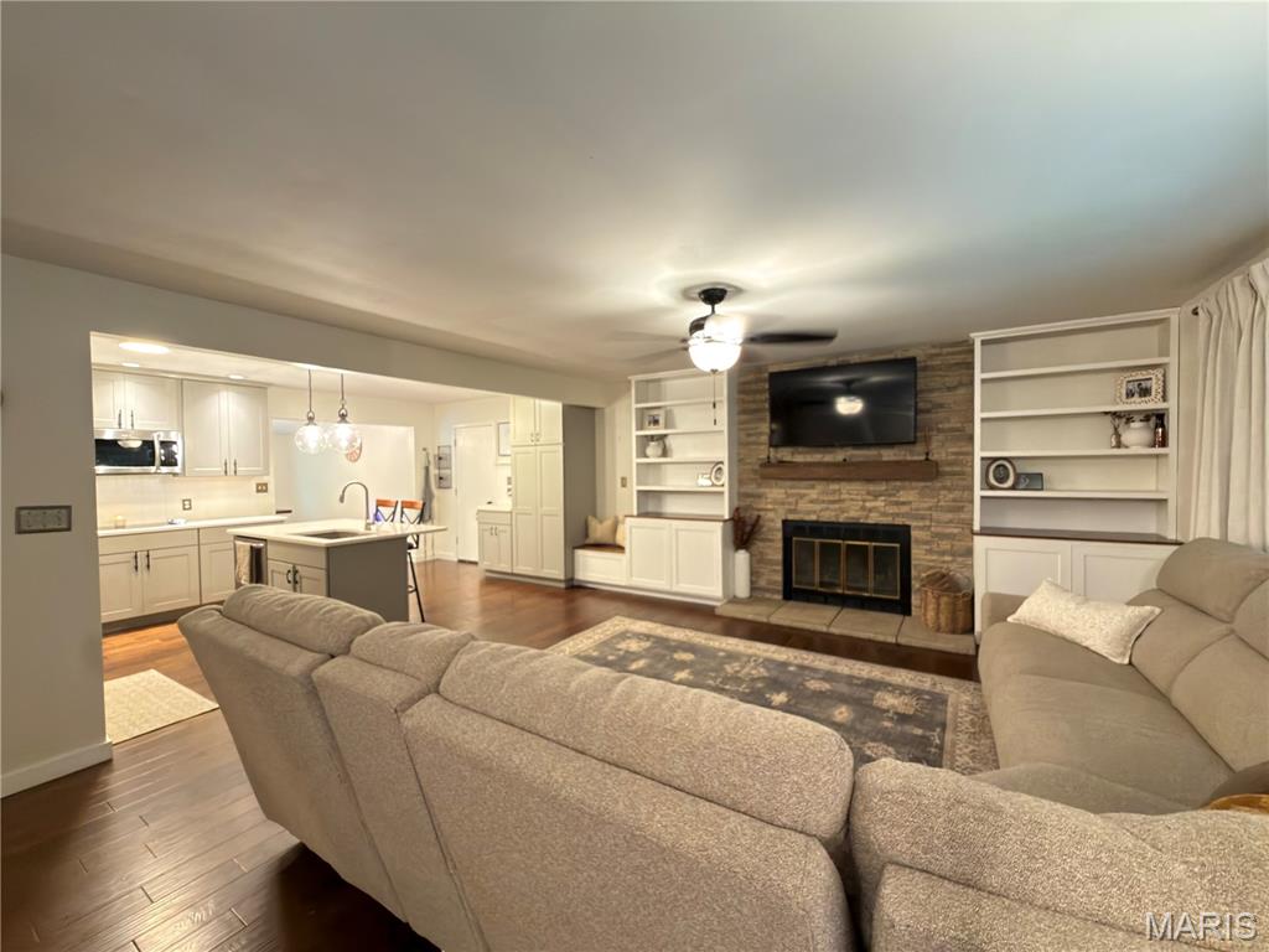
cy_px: 476
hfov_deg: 102.1
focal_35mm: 14
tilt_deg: -1.8
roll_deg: +1.1
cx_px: 634
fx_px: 513
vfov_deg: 85.7
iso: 500
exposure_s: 1/17
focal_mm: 2.22
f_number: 2.2
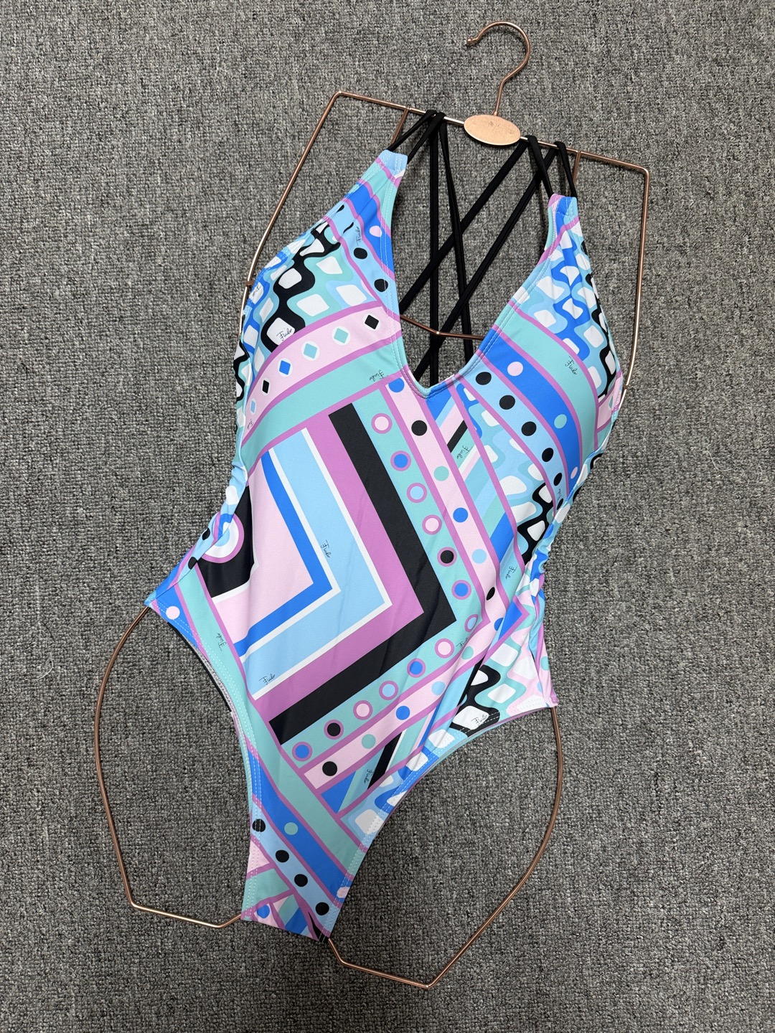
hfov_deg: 56.8
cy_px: 516
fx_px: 716
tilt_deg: -85.8
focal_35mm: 24
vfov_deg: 71.6
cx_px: 388
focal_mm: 6.76
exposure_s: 1/50
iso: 200
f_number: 1.78
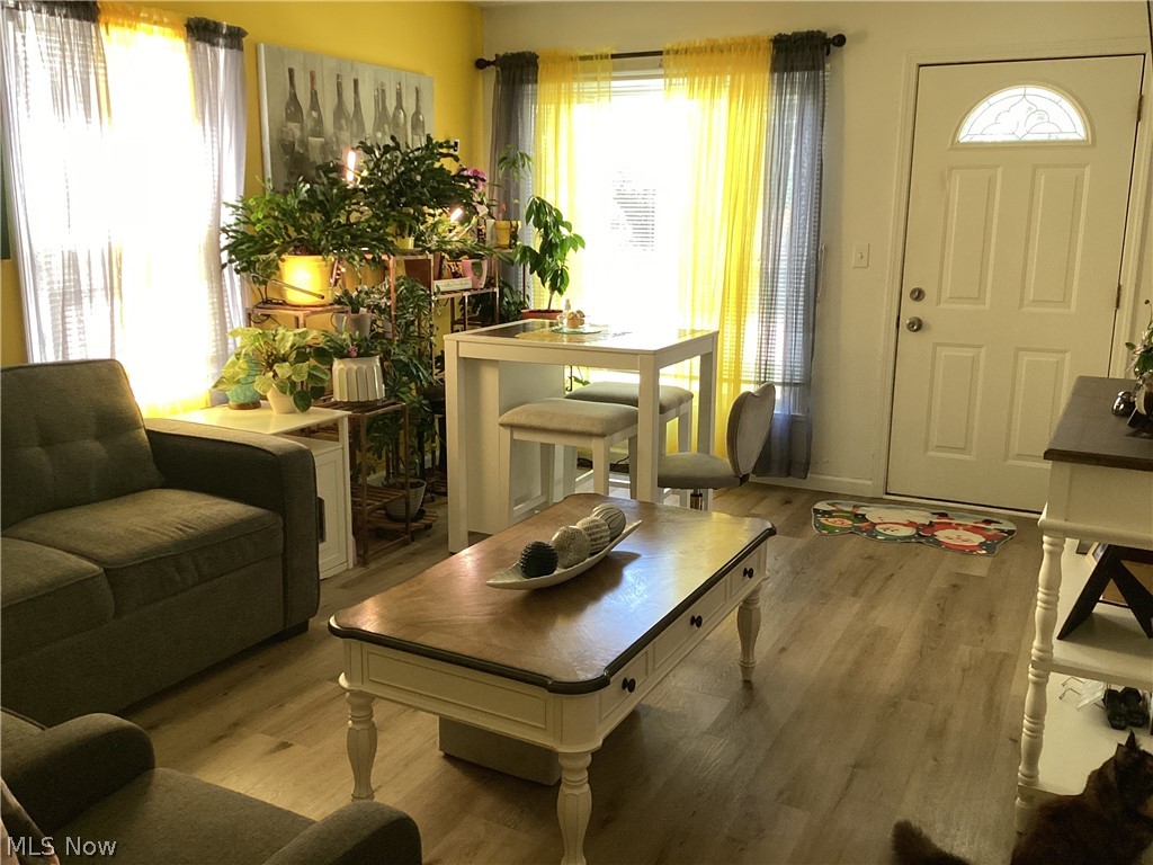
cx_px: 576
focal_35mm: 31
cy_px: 432
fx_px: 1033
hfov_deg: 58.4
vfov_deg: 45.4
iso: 80
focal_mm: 3.3
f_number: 2.4
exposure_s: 1/50
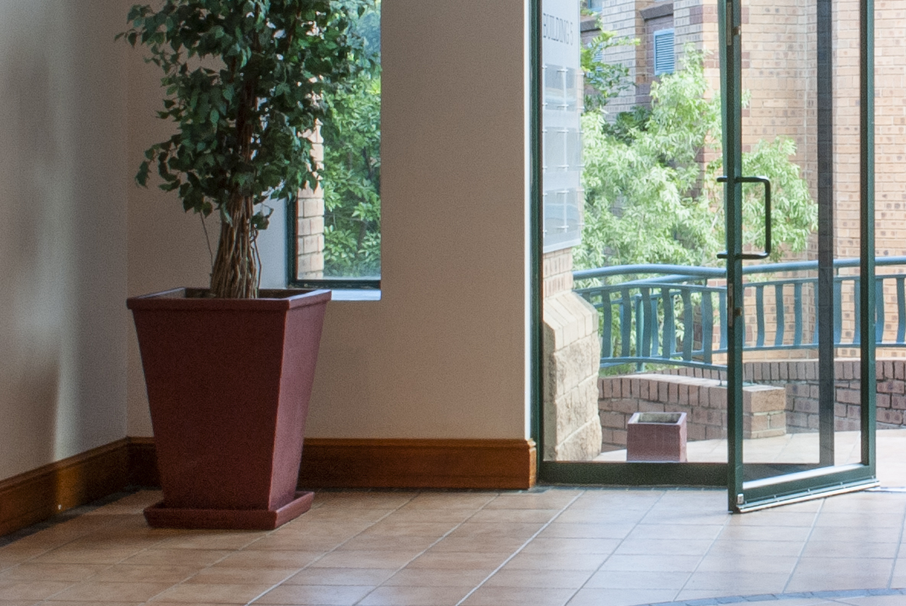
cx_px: 813
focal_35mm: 98
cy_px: 86
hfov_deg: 20.4
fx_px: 2469
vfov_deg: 13.9
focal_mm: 20
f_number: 22
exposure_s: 1.6
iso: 100
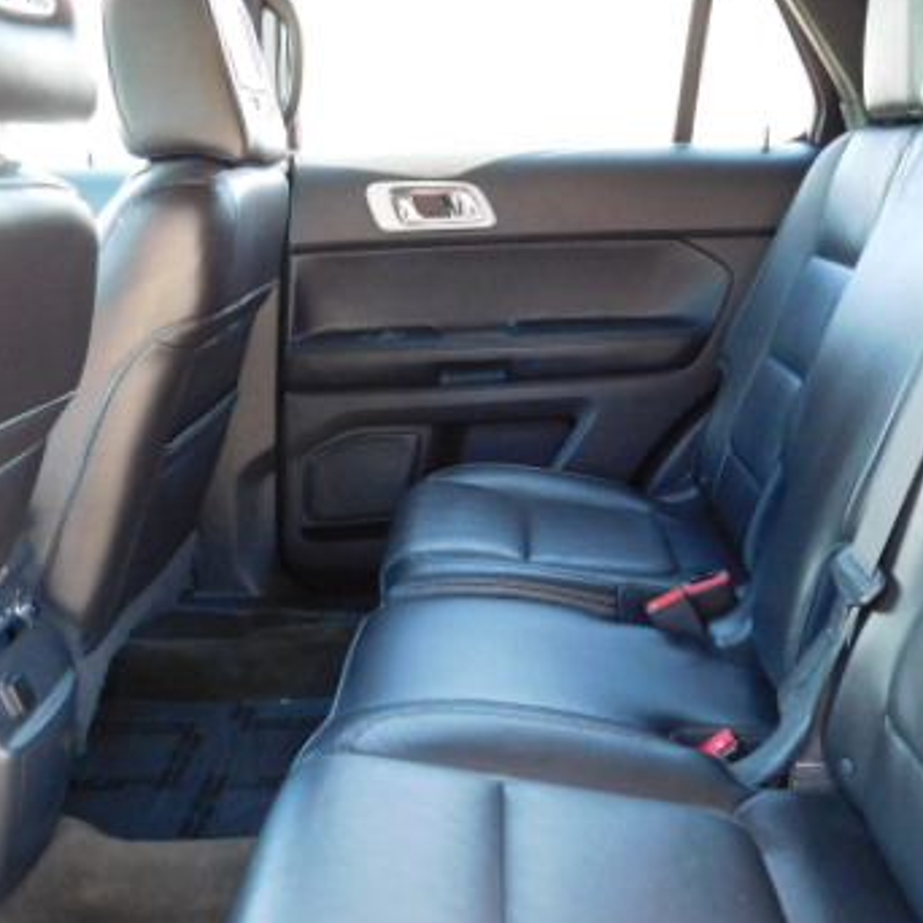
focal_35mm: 38
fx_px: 1146
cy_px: 456
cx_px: 583
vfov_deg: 43.9
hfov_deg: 43.5
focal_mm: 4
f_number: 3
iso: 400
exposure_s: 1/30
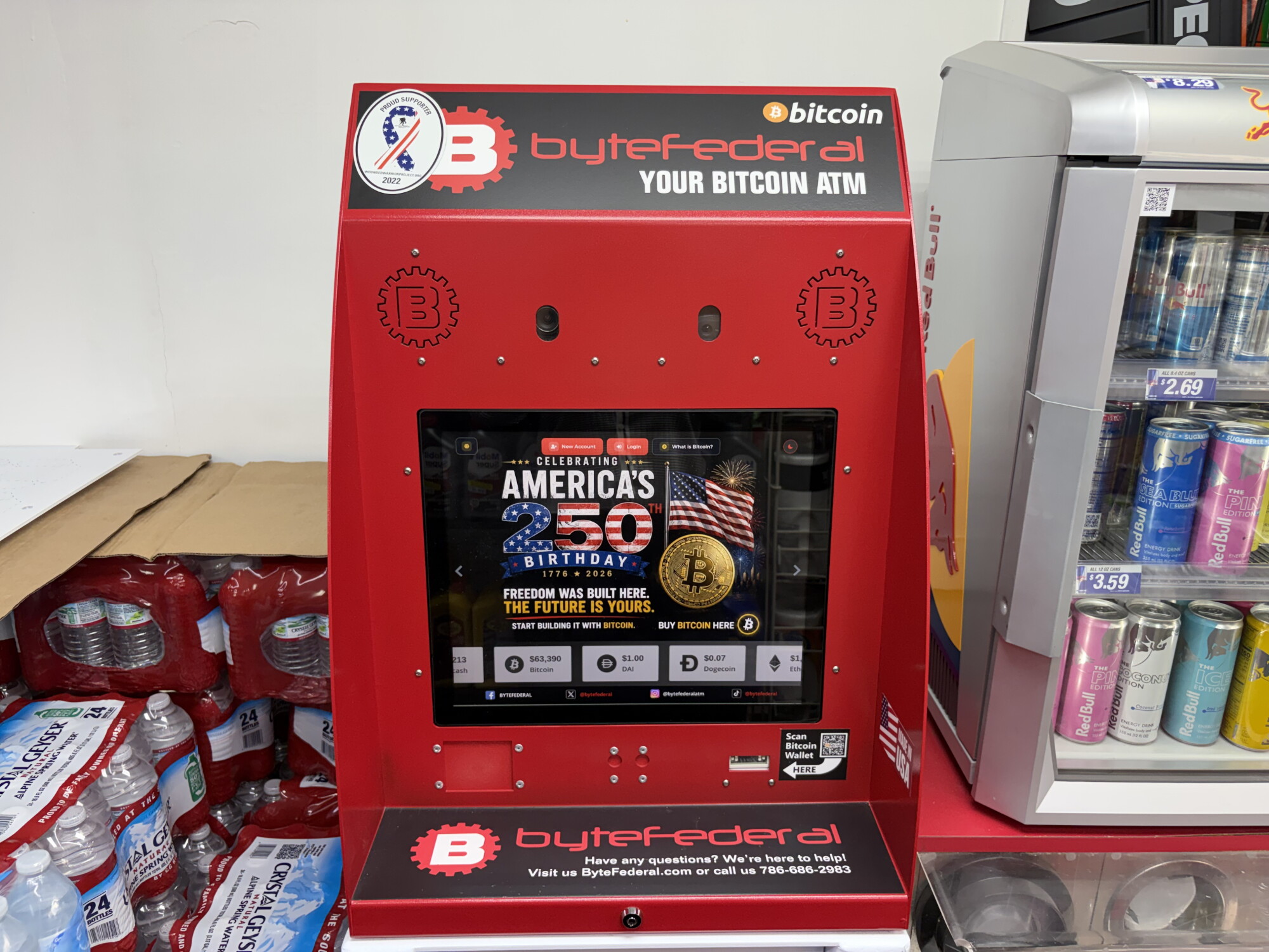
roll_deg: -1.3
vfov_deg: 53.1
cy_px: 476
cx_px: 634
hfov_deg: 67.3
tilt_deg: -18.3
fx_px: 953
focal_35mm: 26
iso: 80
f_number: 1.6
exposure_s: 1/120
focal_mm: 5.96
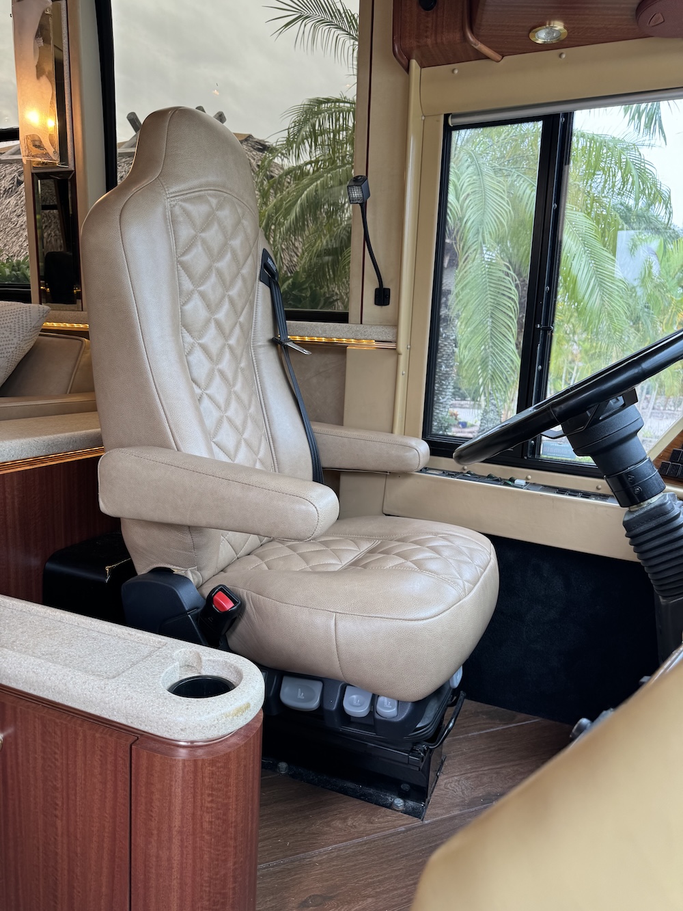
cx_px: 342
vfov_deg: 71.6
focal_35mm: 24
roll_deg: -3.1
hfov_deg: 56.8
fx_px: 631
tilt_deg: -8.4
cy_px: 456
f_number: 1.78
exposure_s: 1/120
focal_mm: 6.86
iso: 64
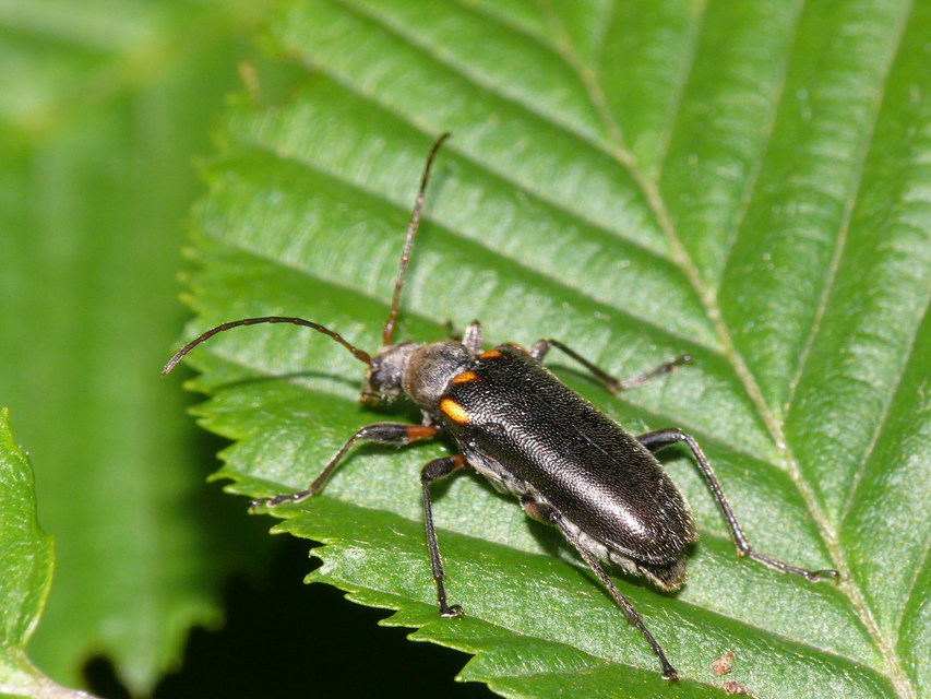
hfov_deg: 6.7
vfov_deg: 5.0
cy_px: 350
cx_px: 466
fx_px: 7989
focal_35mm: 297
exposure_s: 1/640
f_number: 11
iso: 200
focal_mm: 62.7
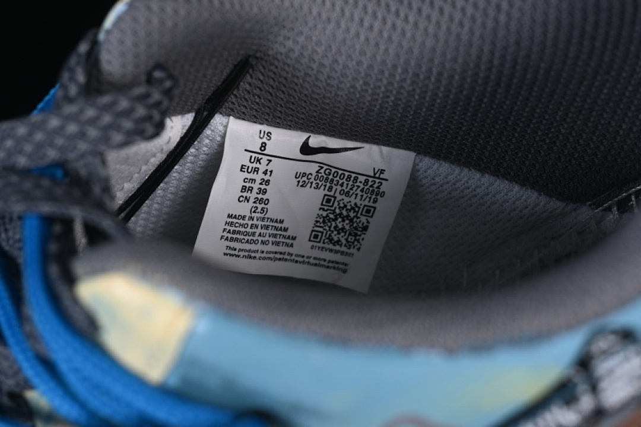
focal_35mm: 75
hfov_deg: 27.0
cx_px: 320
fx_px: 1335
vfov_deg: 18.2
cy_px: 214
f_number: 7.1
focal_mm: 50
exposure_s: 1/60
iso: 160
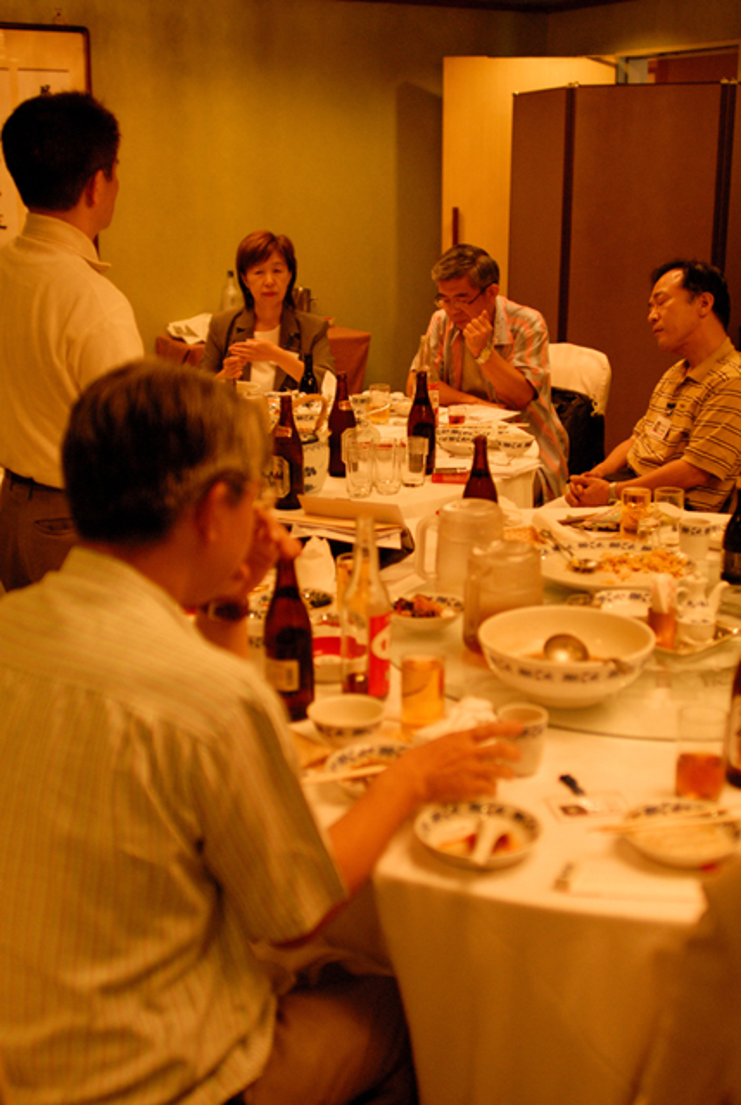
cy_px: 552
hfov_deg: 32.0
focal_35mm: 42
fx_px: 1292
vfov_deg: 46.3
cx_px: 370
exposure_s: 1/160
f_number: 2
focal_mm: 28
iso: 800
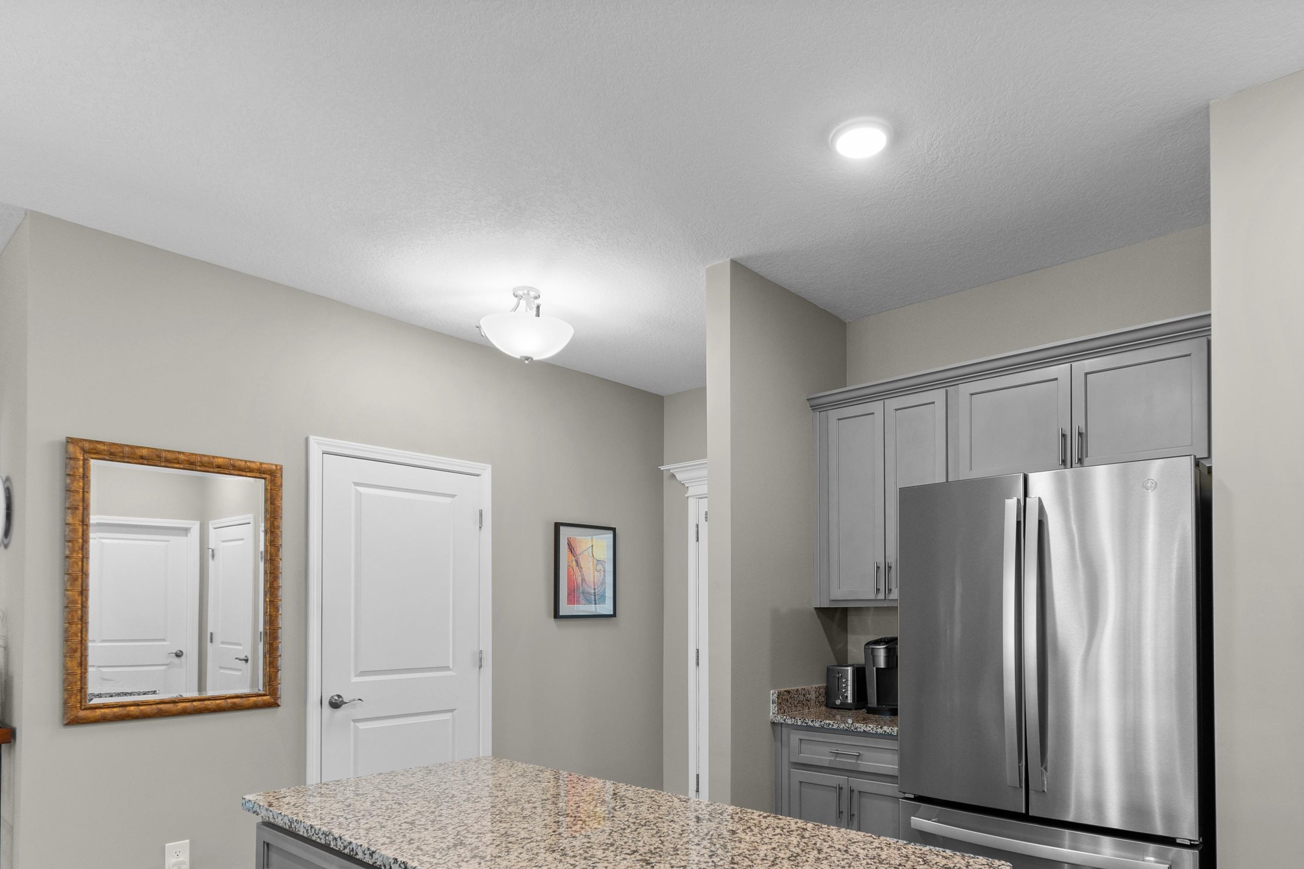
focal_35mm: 21
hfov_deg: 81.0
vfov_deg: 57.7
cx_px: 706
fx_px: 761
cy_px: 601
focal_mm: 10
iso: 100
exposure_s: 1/5
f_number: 4.5
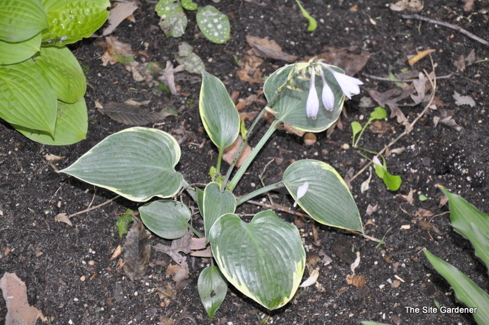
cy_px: 162
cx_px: 244
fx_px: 1344
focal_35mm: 99
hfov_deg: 20.6
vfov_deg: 13.8
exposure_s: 1/60
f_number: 5.3
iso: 800
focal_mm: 66
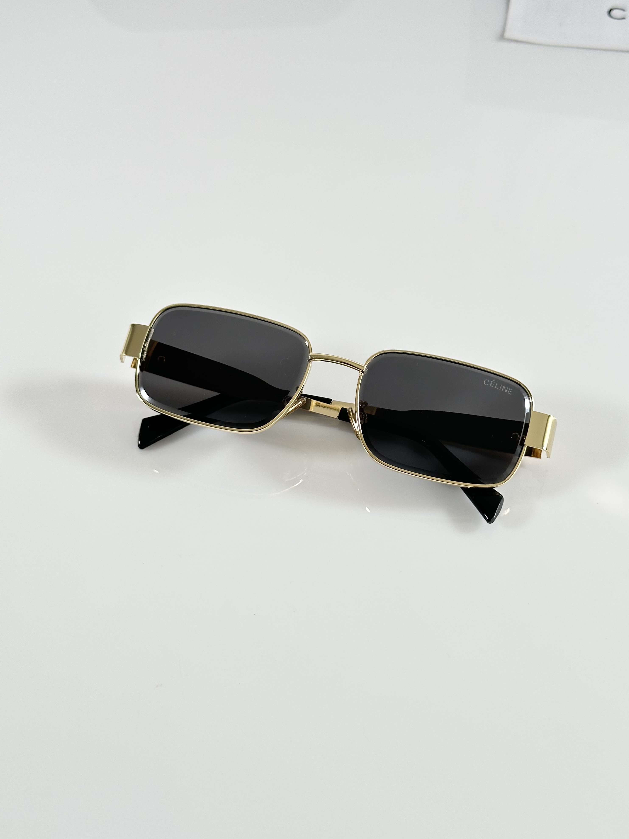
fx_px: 1187
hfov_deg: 29.7
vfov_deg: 38.9
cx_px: 321
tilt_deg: -48.6
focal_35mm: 49
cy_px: 424
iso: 80
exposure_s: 1/121
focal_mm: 6.86
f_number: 1.78
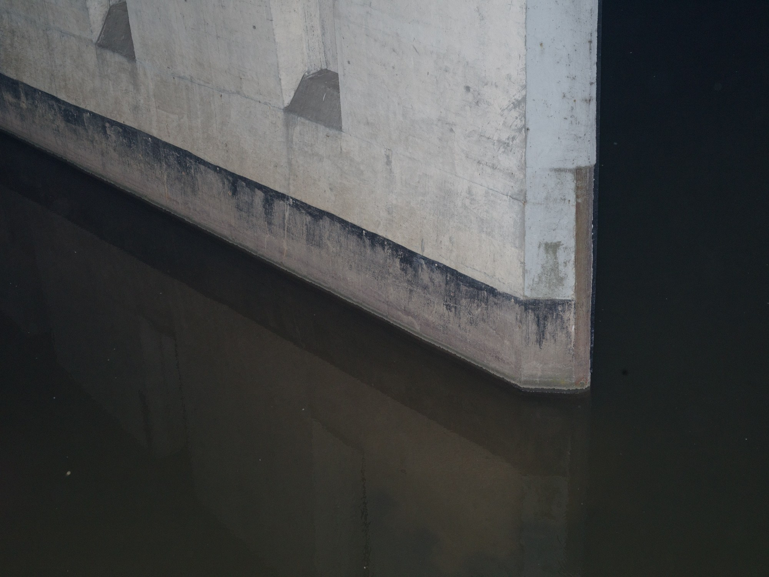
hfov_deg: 32.7
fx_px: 1311
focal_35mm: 59
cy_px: 288
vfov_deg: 24.8
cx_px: 384
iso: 2000
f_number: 10
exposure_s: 1/60
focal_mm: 75
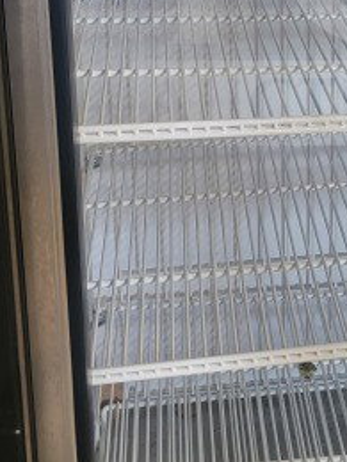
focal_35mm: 75
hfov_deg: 19.2
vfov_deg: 24.8
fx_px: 1002
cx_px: 329
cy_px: 4
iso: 500
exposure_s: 1/40
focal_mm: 6.7
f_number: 1.8
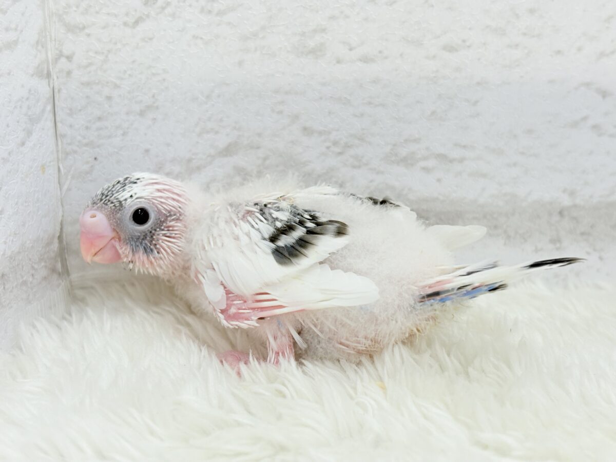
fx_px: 925
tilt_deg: -15.8
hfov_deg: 36.8
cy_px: 231
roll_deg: +0.3
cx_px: 308
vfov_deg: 28.0
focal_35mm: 52
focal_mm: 5.96
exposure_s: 1/100
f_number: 1.6
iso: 64
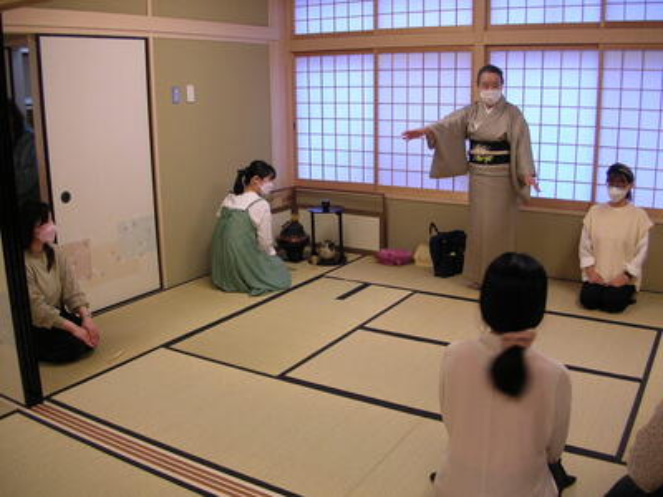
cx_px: 332
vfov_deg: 40.7
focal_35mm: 35
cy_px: 248
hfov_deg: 52.6
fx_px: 670
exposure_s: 1/16
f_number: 2.8
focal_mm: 5.8
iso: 50
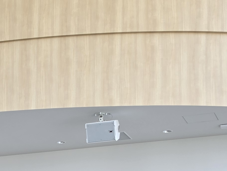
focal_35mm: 101
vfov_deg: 13.7
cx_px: -84
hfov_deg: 17.9
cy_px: 259
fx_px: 662
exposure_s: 1/359
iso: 32
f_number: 1.4
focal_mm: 6.5
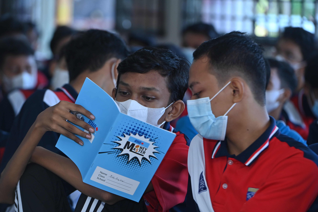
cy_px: 106
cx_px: 159
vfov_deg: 7.0
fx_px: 1722
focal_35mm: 195
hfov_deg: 10.6
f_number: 4.5
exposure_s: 1/100
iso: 640
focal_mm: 195
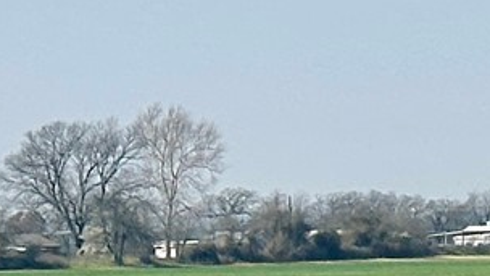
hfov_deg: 6.2
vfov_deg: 3.7
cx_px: 1272
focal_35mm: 330
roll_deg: +0.3
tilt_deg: +0.0
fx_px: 4288
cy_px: 179
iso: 64
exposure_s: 1/5263
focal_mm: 6.86
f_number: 1.78
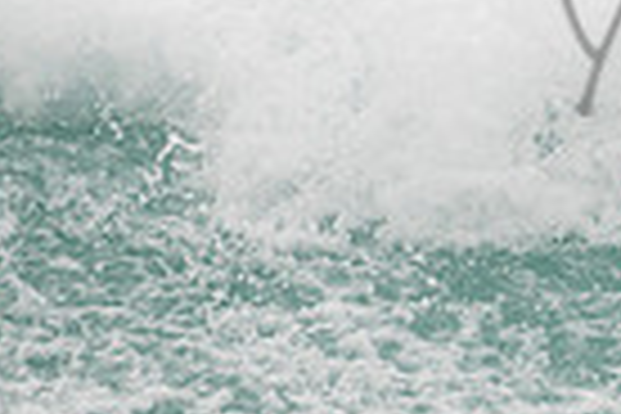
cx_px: 1022
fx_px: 36170
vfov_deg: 0.7
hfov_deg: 1.0
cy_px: 7
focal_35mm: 2097
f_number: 5.6
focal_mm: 500
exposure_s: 1/2000
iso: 280
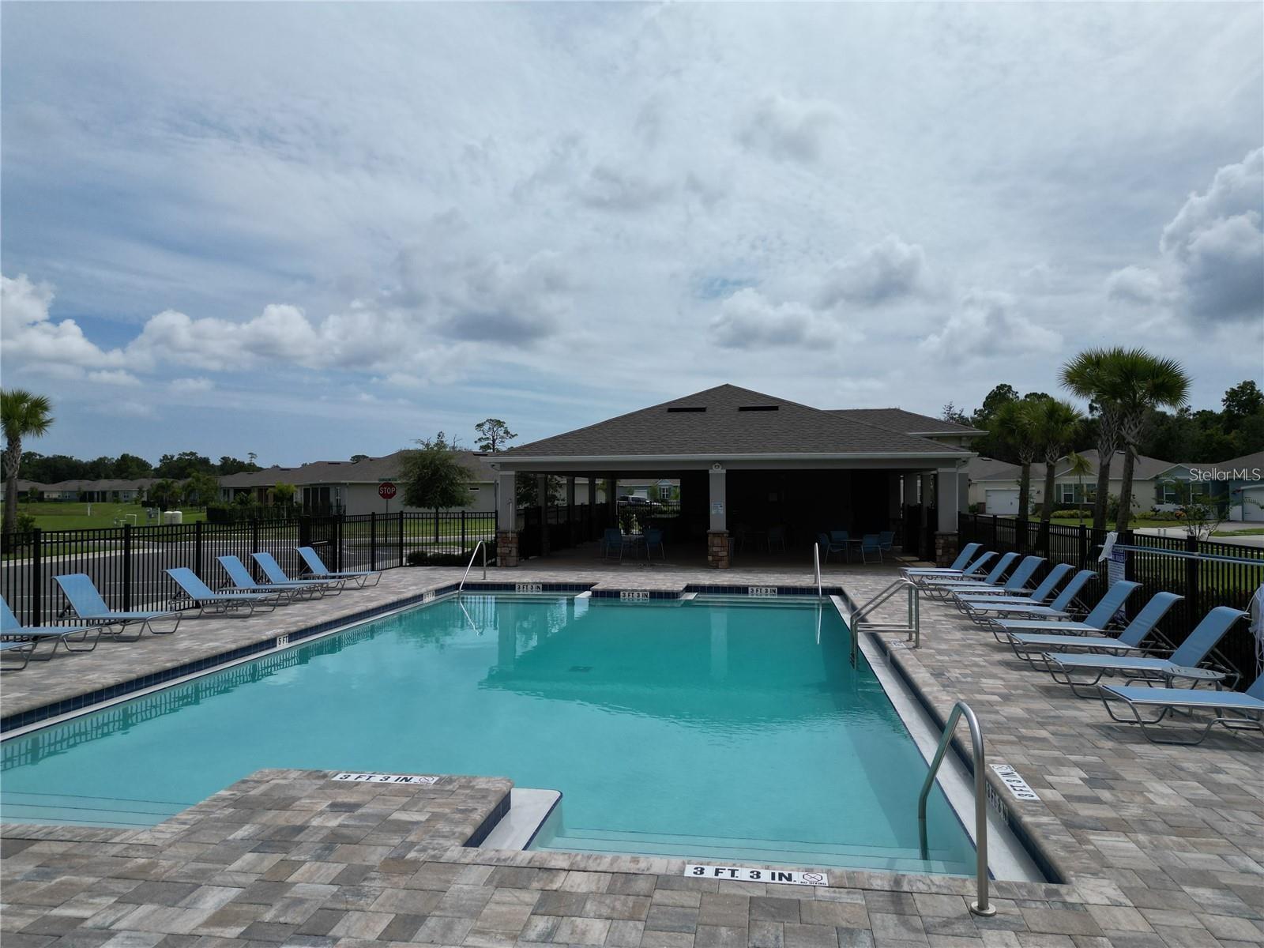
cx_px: 632
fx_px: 876
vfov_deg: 56.8
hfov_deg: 71.6
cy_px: 474
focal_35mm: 24
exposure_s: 1/6000
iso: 110
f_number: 1.7
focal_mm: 6.72
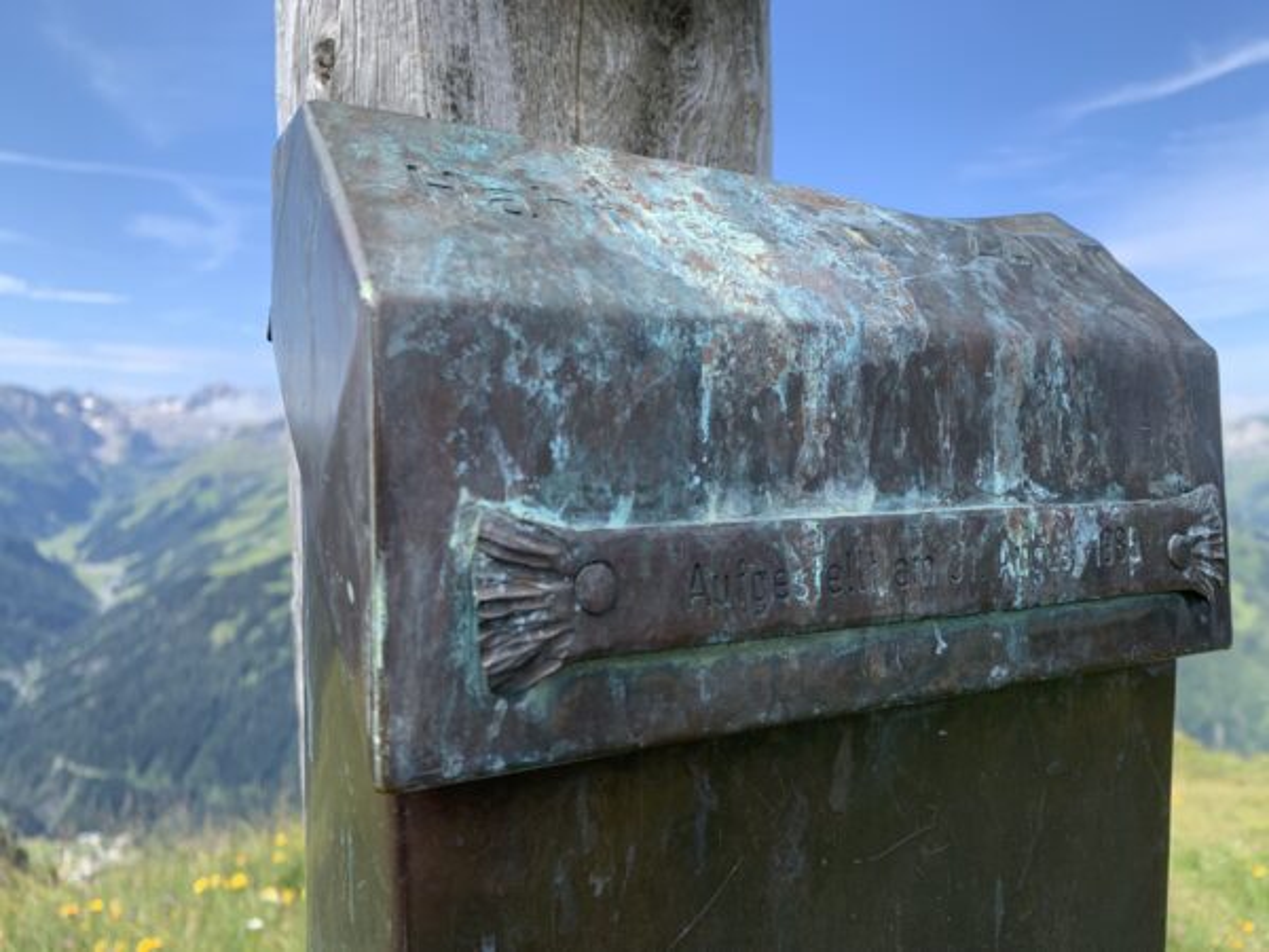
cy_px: 476
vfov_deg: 53.1
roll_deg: +0.2
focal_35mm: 26
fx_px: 953
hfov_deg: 67.3
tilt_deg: -3.1
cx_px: 634
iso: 25
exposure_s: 1/1032
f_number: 1.8
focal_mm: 4.25
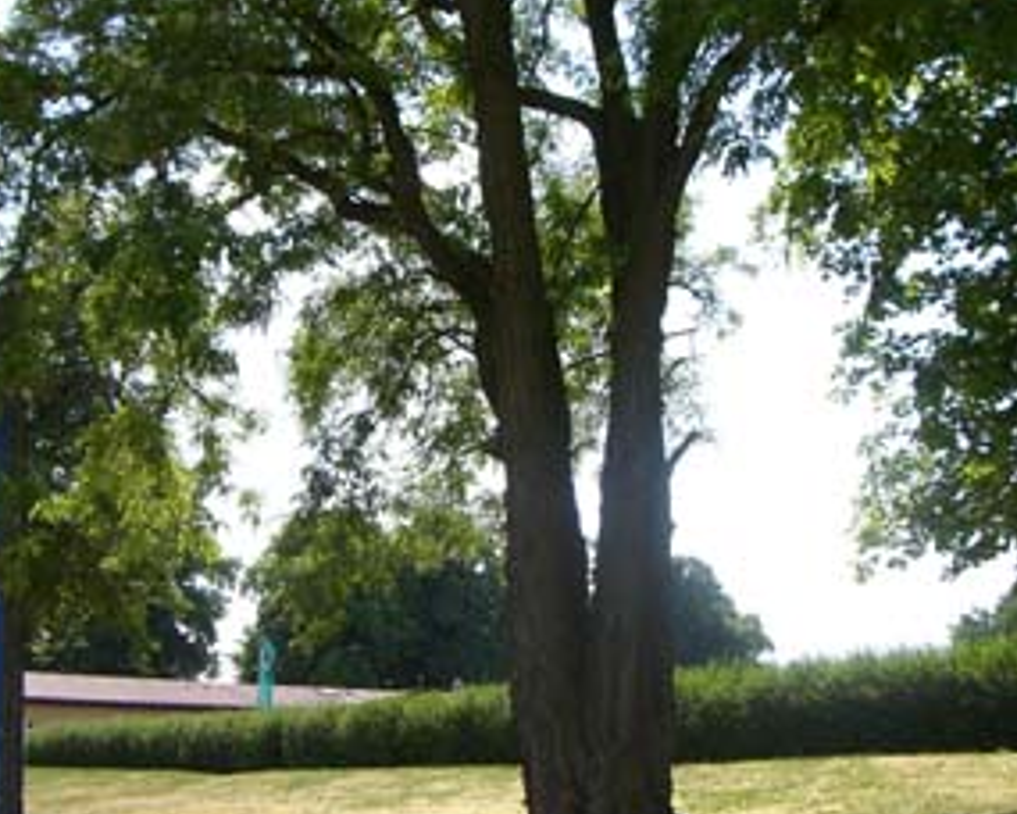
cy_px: 493
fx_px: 1565
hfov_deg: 35.9
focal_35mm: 52
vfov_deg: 29.1
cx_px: 432
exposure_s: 1/500
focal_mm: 6.2
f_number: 4.3
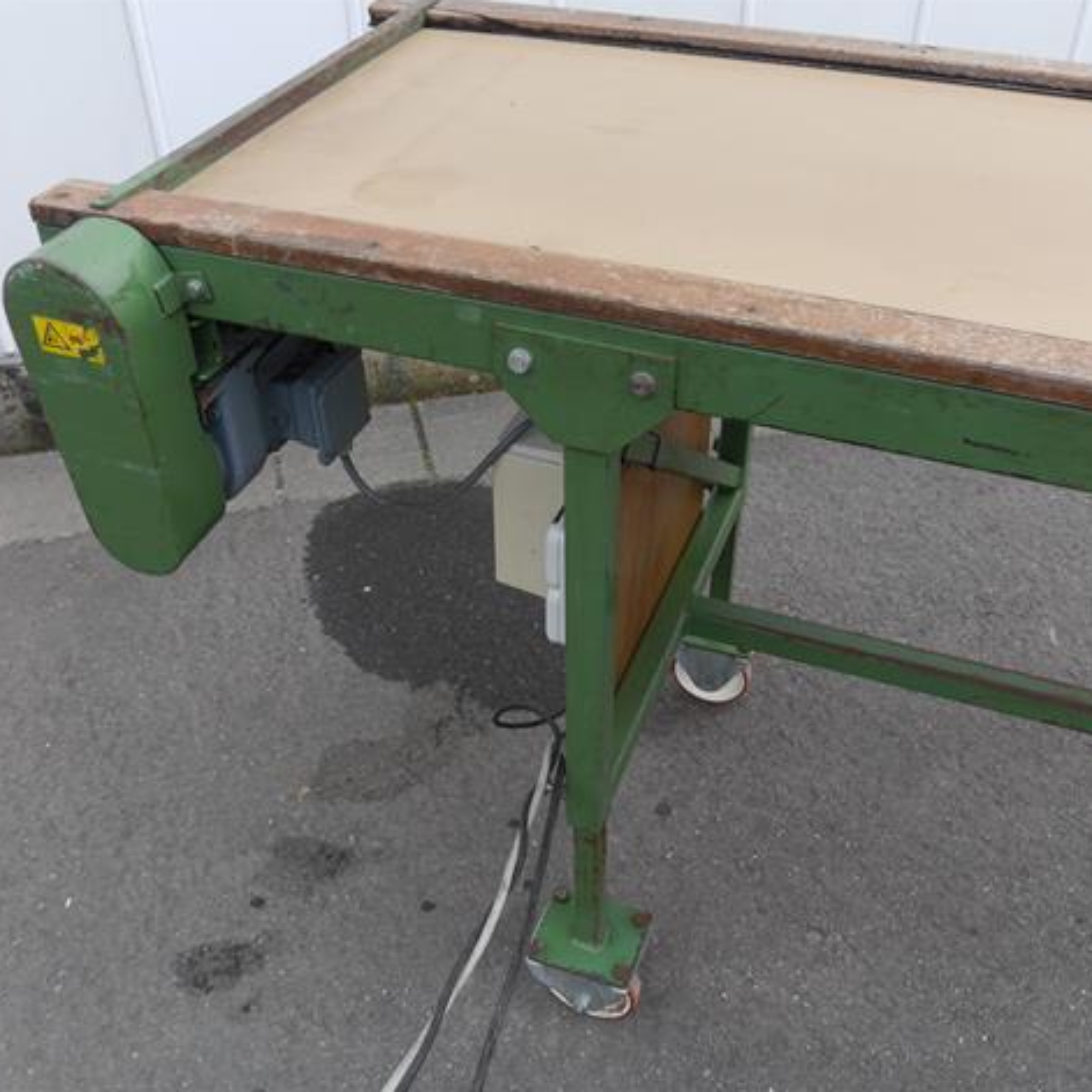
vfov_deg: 46.0
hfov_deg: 46.0
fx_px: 1285
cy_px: 543
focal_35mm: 36
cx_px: 565
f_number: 5.6
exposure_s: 1/200
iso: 160
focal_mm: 15
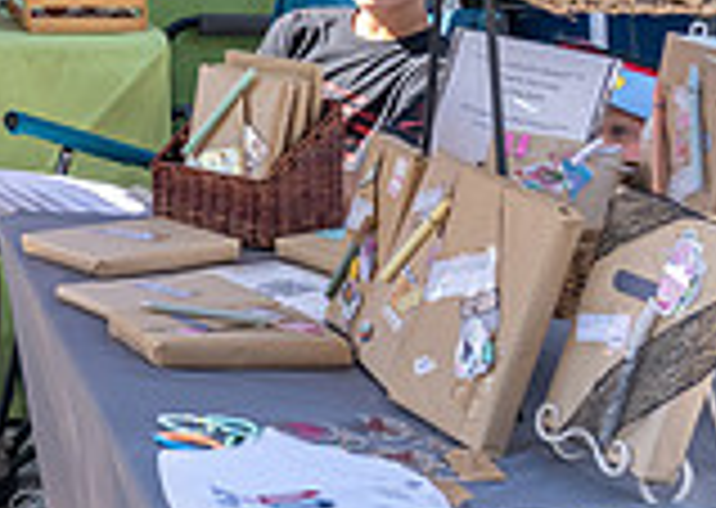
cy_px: -354
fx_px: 2700
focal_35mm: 133
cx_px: -700
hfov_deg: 13.1
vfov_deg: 10.3
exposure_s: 1/200
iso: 200
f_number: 5
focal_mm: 24
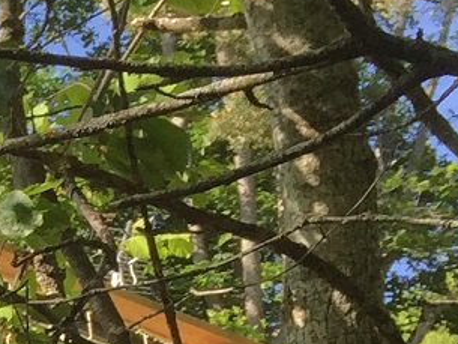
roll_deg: -1.7
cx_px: -547
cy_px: 840
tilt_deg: +10.4
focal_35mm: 190
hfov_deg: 9.5
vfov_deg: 7.3
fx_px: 2515
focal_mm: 4.15
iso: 32
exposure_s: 1/608
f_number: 2.2
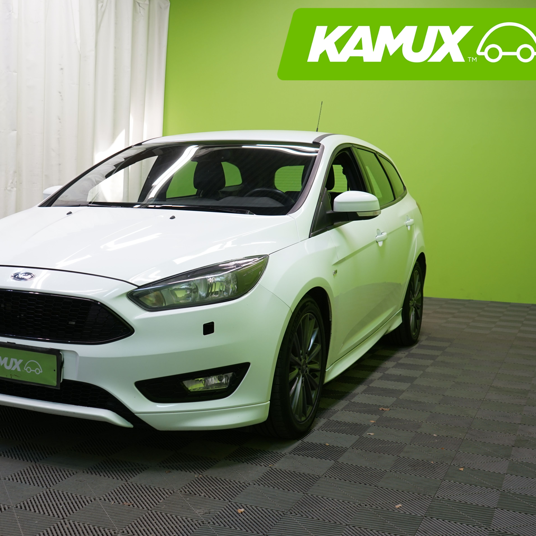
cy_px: 261
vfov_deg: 38.3
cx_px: 172
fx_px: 771
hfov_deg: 37.9
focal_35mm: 44
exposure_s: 1/50
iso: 400
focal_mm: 33
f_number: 5.6
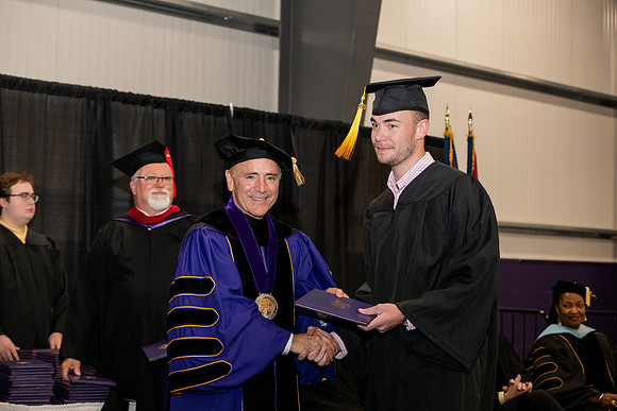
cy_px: 206
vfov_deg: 19.5
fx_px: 1200
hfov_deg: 28.8
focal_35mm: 70
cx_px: 308
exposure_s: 1/200
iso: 2000
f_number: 5.6
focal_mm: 70
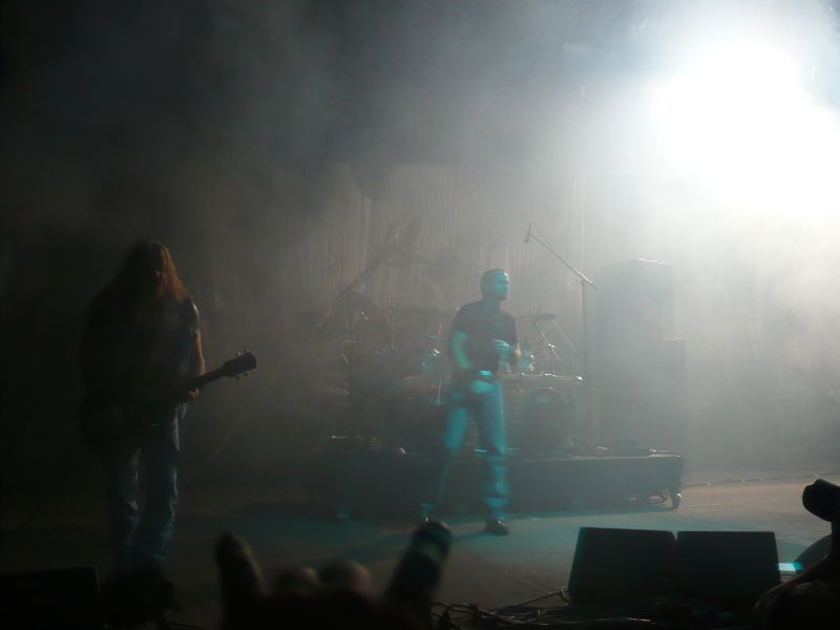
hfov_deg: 49.0
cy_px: 315
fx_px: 922
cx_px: 420
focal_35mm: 38
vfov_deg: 37.7
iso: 200
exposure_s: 1/15
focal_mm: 6.2
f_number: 3.2
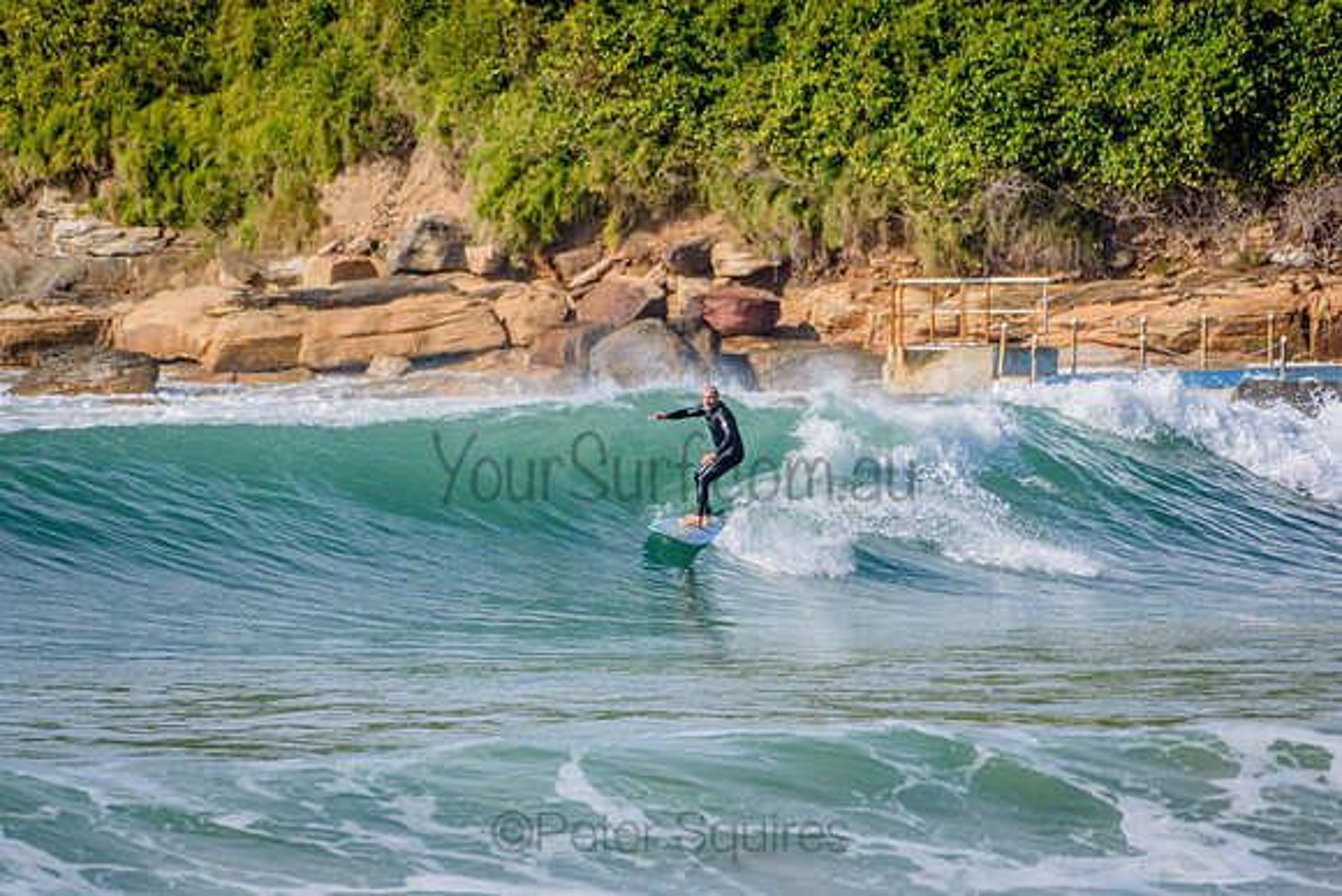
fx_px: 27964
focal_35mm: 750
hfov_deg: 2.7
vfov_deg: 1.8
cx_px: 671
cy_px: 448
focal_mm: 500
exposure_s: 1/2000
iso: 360
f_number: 5.6
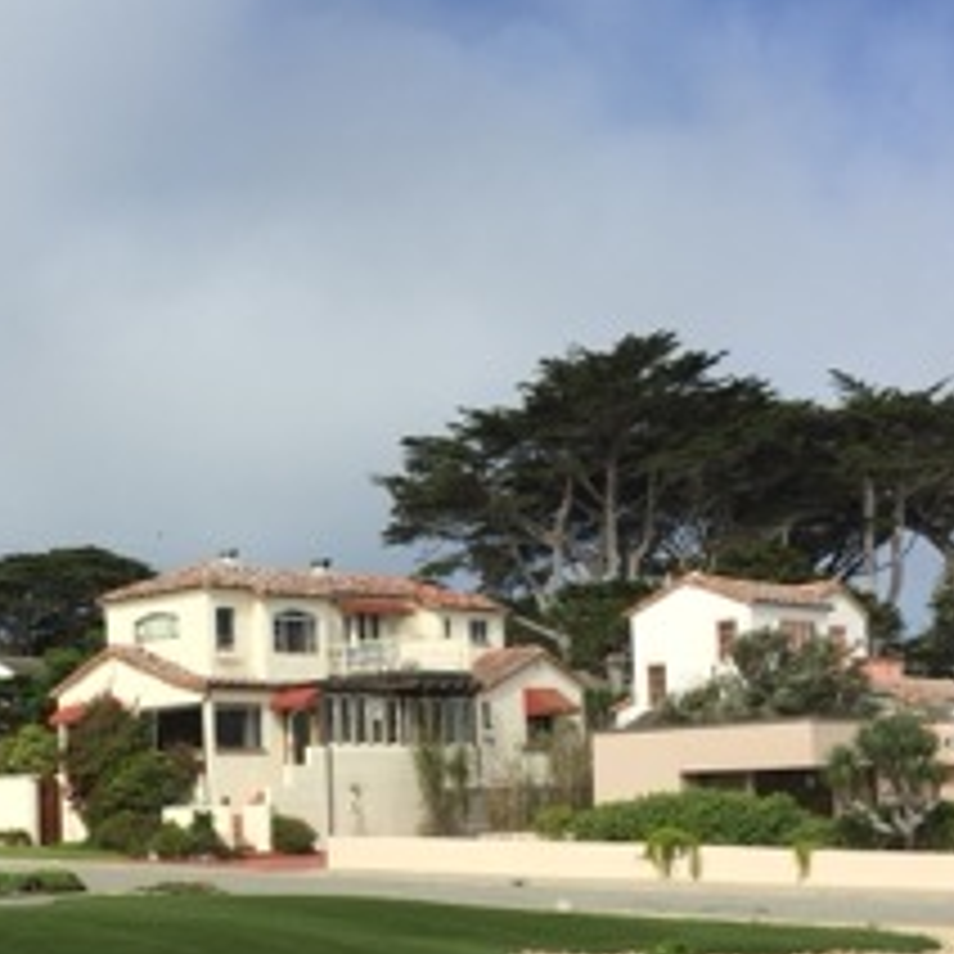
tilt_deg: +4.2
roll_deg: +1.3
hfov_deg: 26.6
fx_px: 1964
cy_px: 688
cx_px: 144
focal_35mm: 63
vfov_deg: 27.0
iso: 32
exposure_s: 1/2475
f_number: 2.2
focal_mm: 4.15
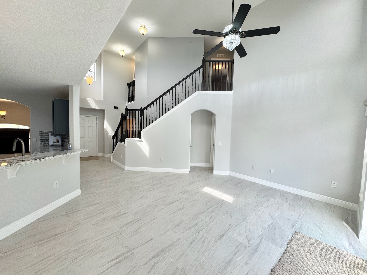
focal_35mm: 14
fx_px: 148
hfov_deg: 102.1
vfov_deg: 85.7
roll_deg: -1.5
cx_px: 184
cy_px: 138
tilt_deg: -2.9
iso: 64
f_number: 2.2
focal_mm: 2.22
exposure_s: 1/120
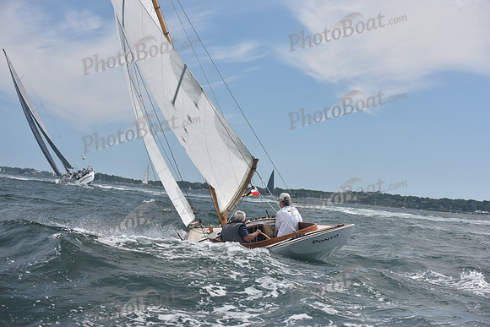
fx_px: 953
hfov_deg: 28.8
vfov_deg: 19.5
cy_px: 164
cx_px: 245
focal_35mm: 70
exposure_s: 1/800
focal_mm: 70
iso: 320
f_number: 7.1
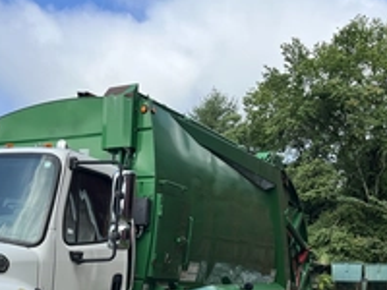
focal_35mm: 52
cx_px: 72
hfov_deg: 35.5
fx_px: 581
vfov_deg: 26.8
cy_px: 278
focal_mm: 5.1
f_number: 1.6
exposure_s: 1/1672
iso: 50
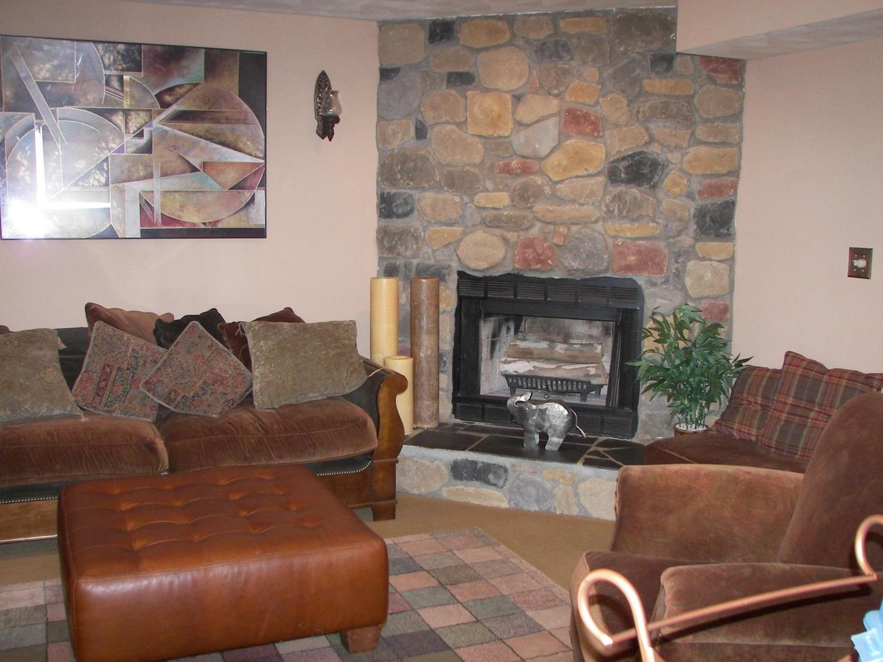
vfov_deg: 39.7
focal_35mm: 36
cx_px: 442
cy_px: 331
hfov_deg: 51.4
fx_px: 918
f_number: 2.8
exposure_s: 1/30
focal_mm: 6
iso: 125
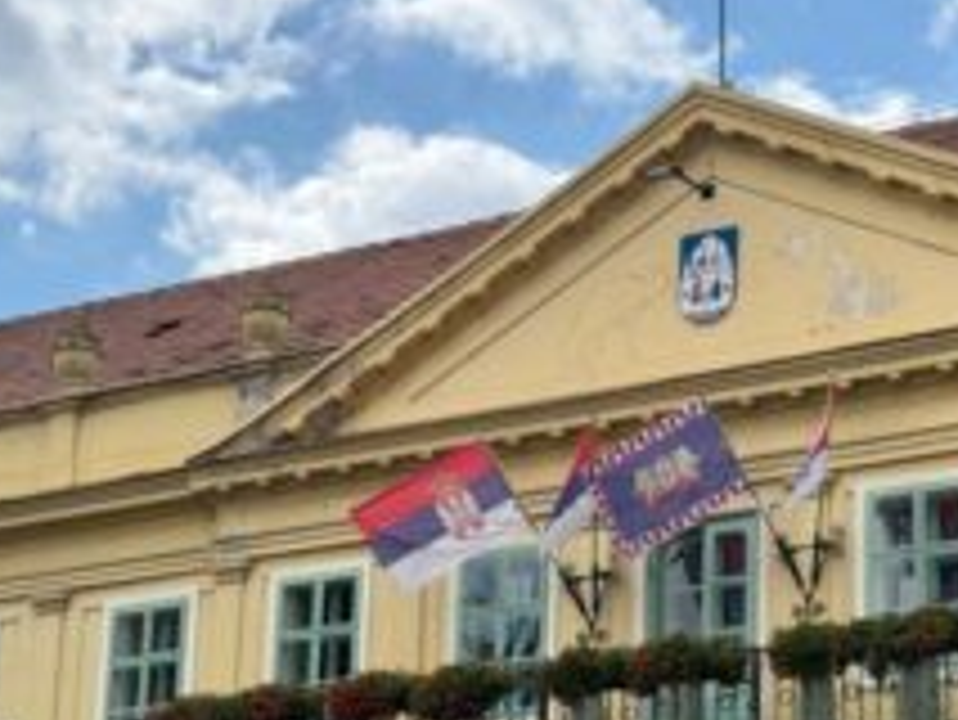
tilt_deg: +14.5
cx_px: 684
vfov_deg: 16.3
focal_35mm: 90
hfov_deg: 21.6
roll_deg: -1.1
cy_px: 626
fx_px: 2492
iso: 64
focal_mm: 6.76
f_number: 1.78
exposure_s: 1/2717
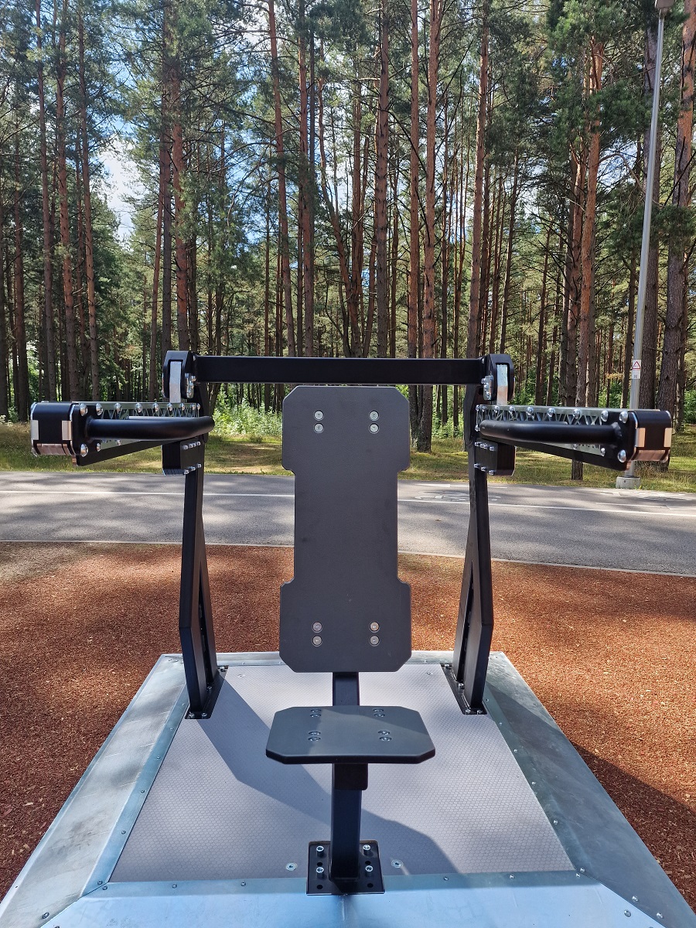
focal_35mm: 23
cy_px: 464
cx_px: 348
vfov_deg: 73.9
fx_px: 617
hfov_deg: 58.9
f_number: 1.8
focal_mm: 6.4
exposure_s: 1/270
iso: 50
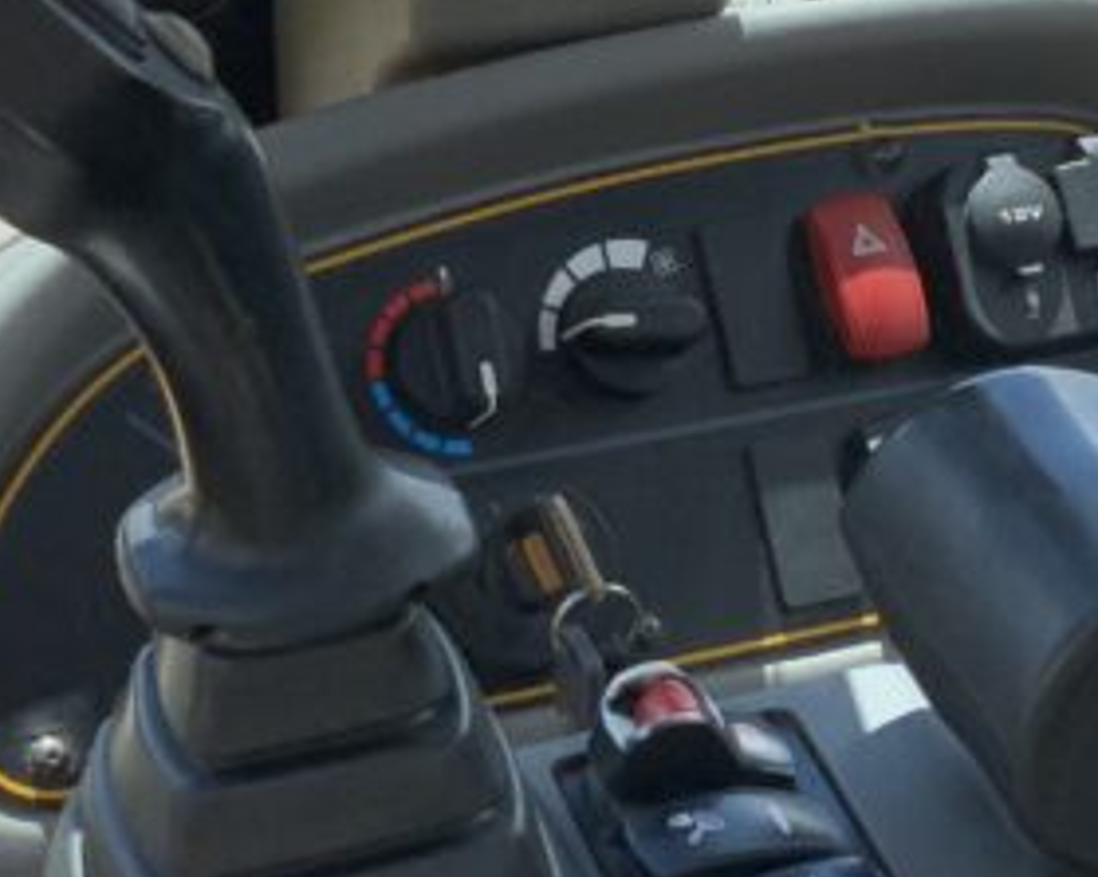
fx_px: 3378
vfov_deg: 14.8
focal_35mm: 104
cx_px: 787
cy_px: 413
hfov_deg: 18.4
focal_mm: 3
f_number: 1.8
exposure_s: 1/642
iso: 16
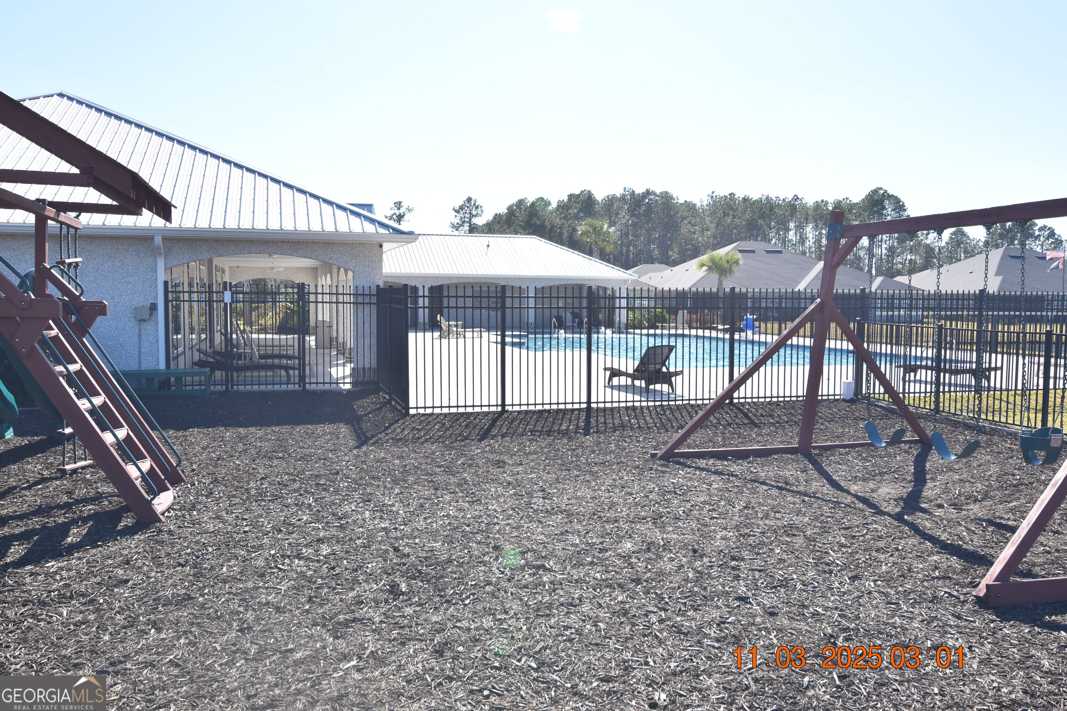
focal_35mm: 30
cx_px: 534
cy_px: 356
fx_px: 889
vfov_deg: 43.6
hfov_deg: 61.9
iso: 125
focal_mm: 20
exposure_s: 1/250
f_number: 8
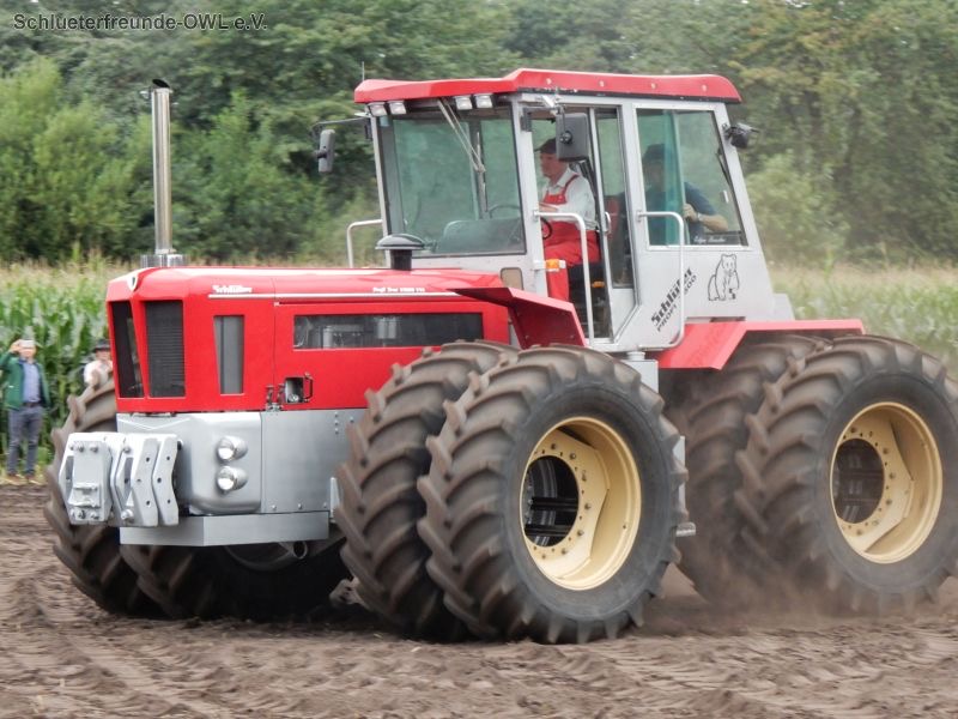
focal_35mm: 164
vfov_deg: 9.1
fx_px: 4539
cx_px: 479
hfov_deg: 12.0
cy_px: 360
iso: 400
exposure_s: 1/125
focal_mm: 29.2
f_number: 6
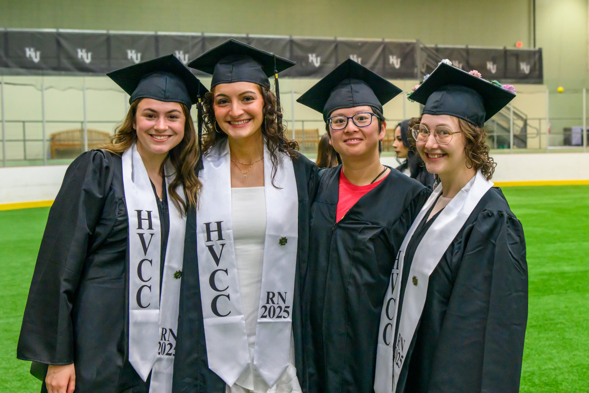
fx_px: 687
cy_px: 196
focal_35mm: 42
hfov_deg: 46.4
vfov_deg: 31.9
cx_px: 294
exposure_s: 1/200
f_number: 5
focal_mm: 42
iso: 3200
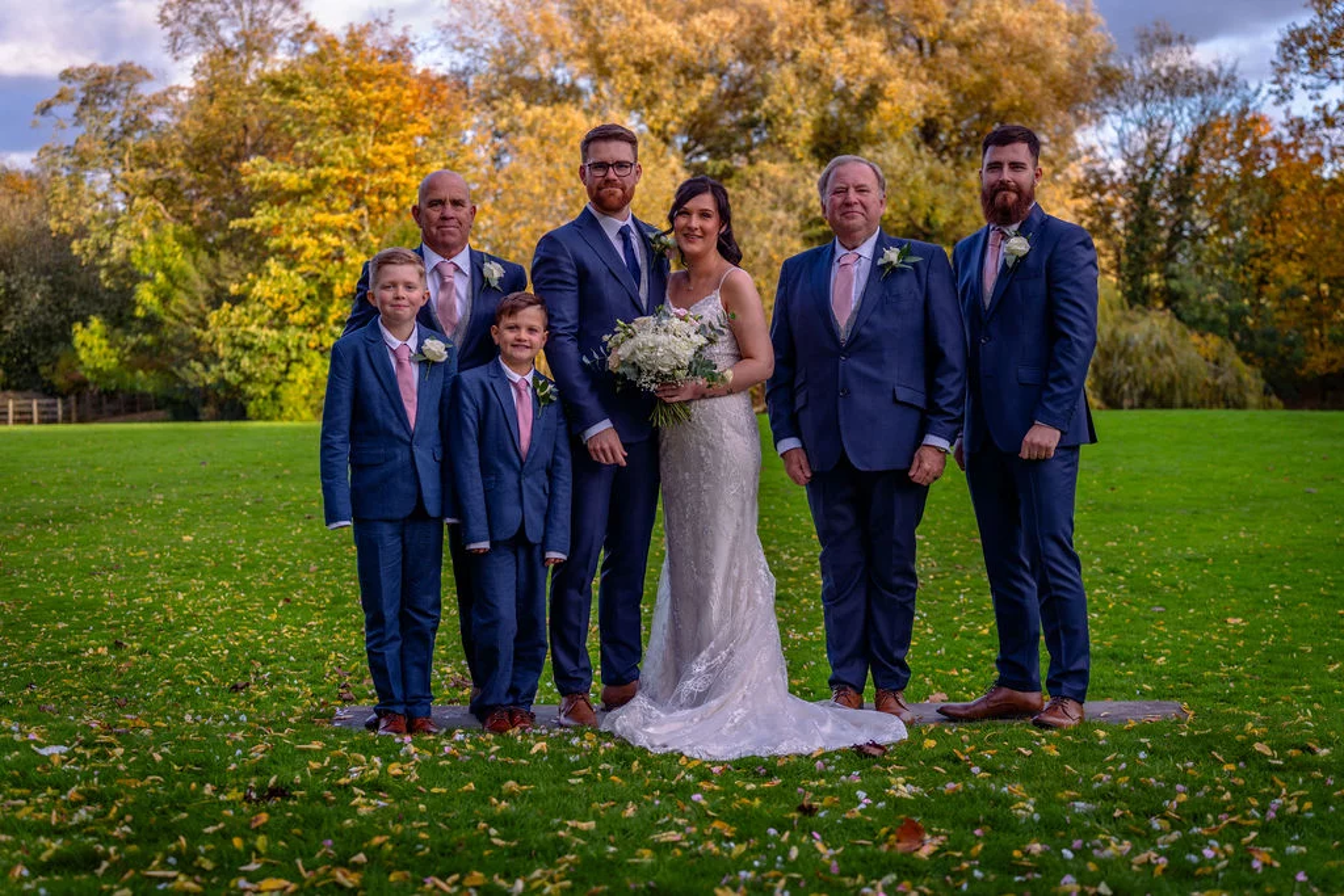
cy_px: 448
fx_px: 1792
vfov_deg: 28.1
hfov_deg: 41.1
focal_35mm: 48
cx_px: 672
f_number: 2.8
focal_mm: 48
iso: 100
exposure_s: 1/250
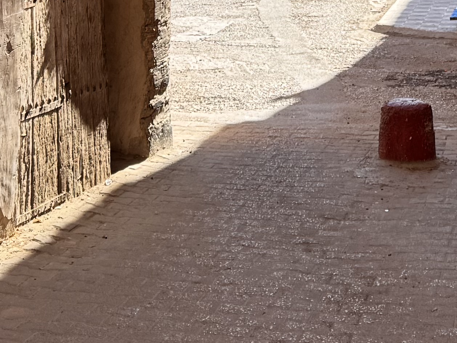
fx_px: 1439
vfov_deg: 12.3
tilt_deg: +4.9
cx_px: 352
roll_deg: -0.8
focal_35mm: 109
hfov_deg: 17.9
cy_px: -290
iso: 80
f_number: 1.78
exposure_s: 1/938
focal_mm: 6.76
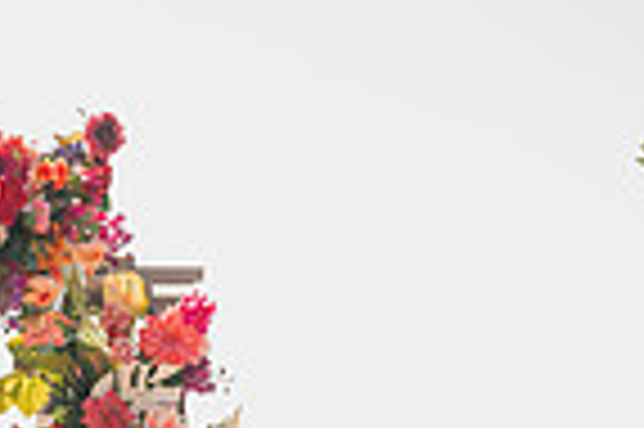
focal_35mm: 203
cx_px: -383
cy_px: 714
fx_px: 3627
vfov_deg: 6.6
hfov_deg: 9.8
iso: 50
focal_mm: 50
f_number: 2
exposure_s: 1/1000
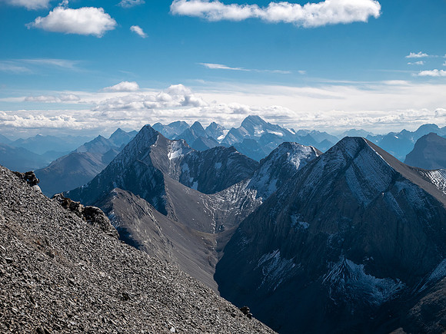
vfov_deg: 22.9
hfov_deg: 30.3
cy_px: 167
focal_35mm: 64
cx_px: 223
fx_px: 825
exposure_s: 1/800
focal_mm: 32
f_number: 8
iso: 200
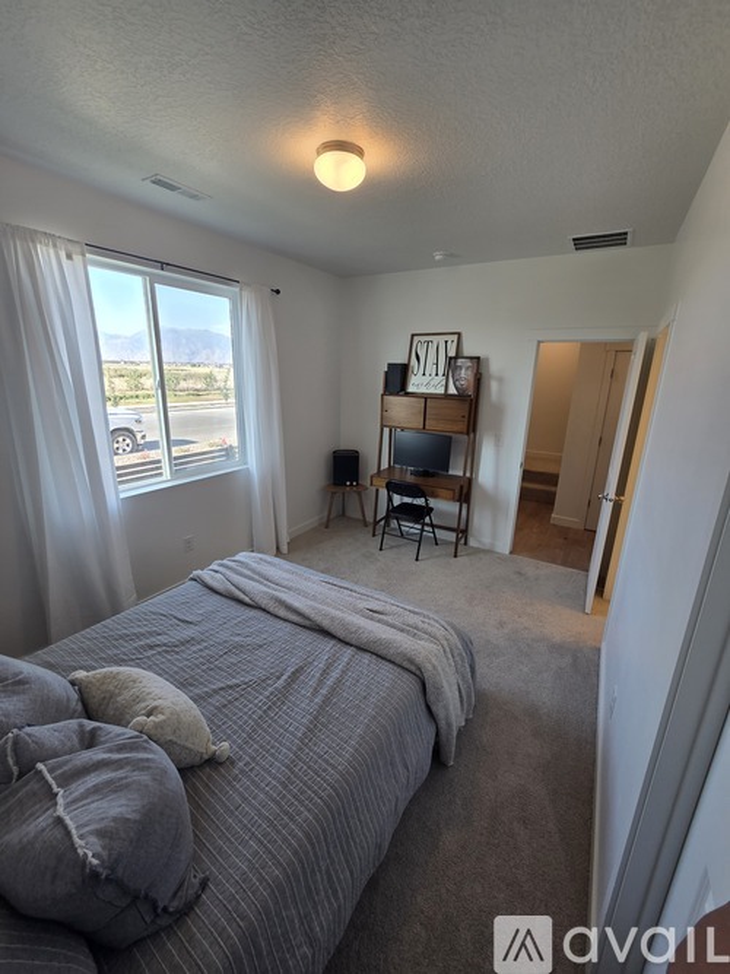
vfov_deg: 106.2
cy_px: 487
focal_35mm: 13
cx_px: 365
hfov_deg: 89.9
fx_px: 366
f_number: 2.2
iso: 50
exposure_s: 1/120
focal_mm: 2.2
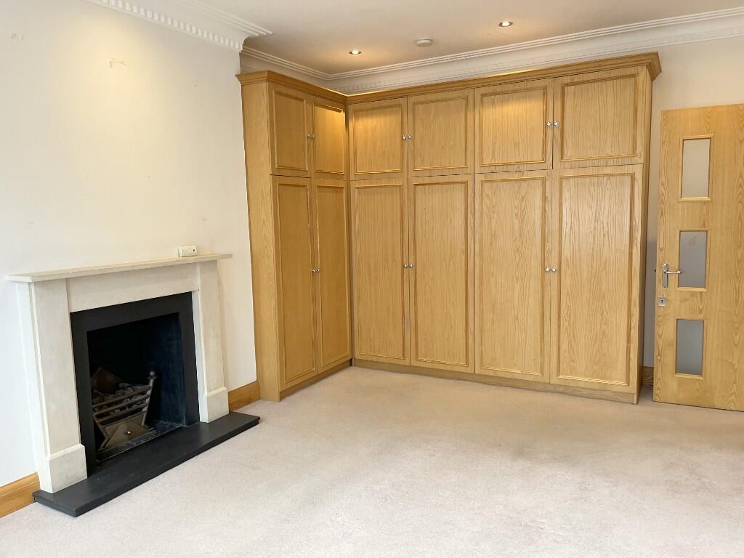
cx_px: 372
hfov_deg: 67.3
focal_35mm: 26
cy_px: 279
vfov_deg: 53.1
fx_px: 559
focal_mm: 5.1
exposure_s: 1/110
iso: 125
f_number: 1.6
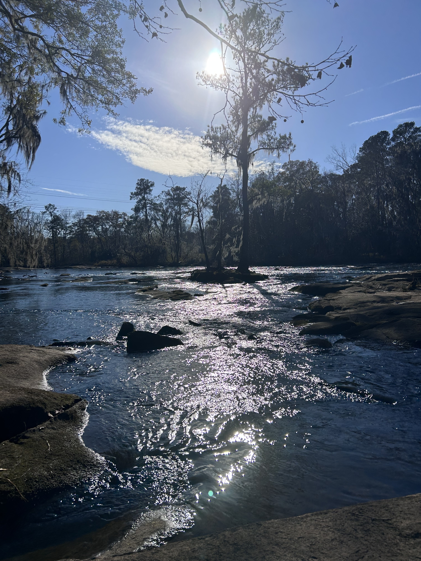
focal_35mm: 26
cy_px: 280
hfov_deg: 53.1
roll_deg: +0.4
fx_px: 422
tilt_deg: -2.2
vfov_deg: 67.3
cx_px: 210
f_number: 1.5
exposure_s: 1/16393
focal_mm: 5.7
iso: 40
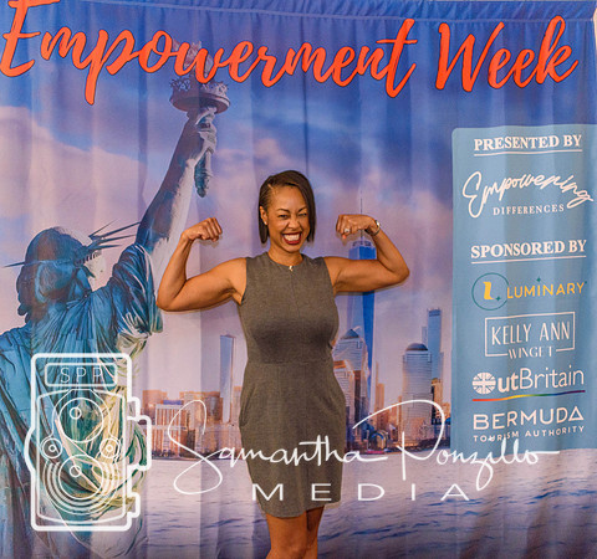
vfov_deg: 41.6
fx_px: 737
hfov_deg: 44.1
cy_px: 266
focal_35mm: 39
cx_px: 309
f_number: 3.5
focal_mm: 20
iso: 800
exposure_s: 1/60
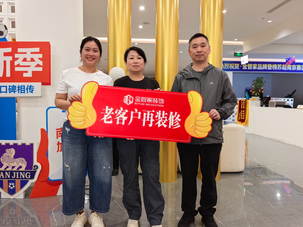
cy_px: 114
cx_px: 152
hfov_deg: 65.3
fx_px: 236
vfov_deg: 51.4
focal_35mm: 27
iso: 125
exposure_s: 1/100
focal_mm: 6.98
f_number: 1.4
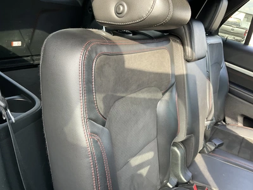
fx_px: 212
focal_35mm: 29
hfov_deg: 61.7
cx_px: 126
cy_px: 95
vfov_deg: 48.2
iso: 50
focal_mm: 3
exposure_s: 1/122
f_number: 1.8
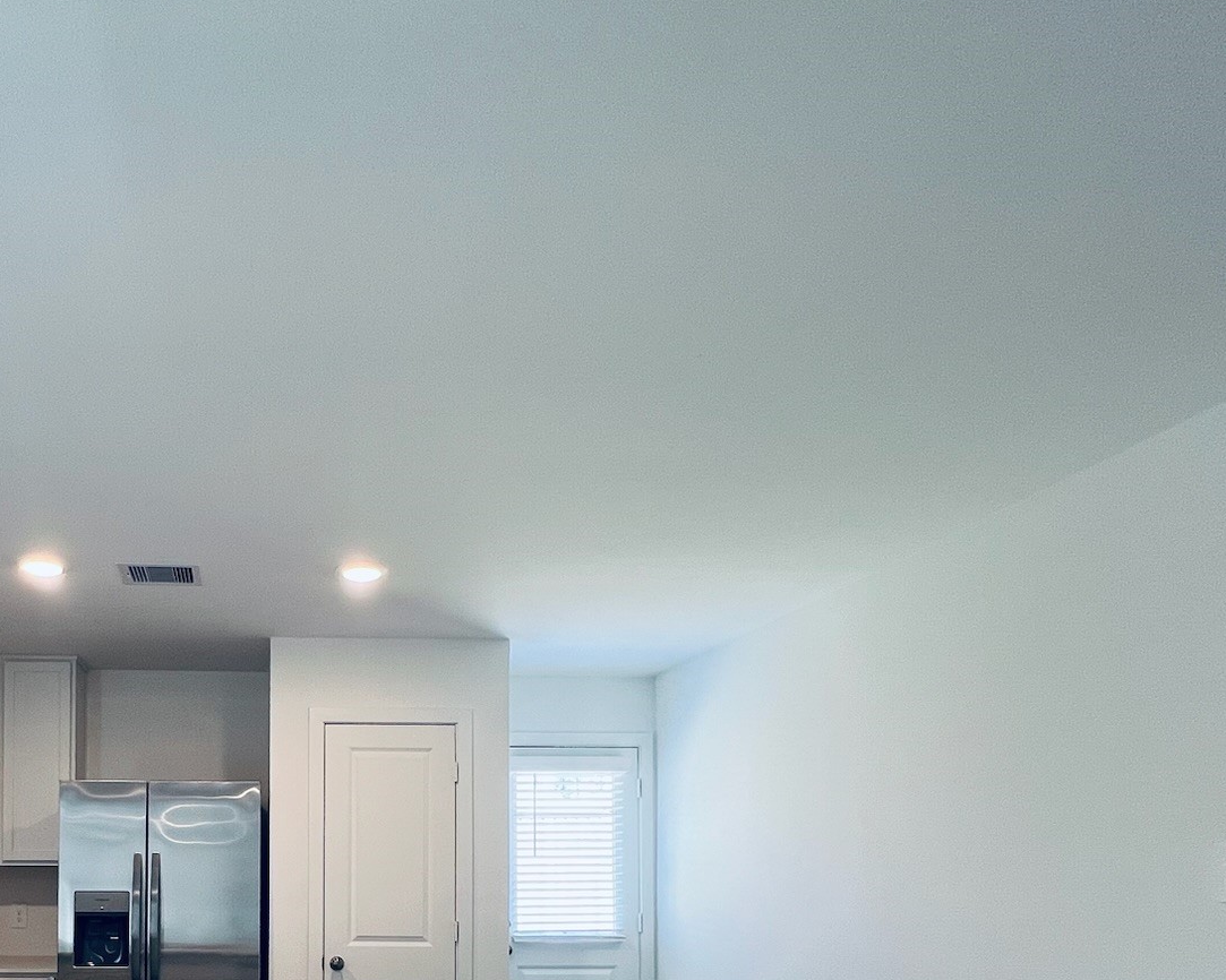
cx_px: 288
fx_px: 871
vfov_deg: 53.0
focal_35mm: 24
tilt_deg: +0.6
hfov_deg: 65.4
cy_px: 845
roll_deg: +0.0
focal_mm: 1.57
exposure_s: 1/120
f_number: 1.8
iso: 160
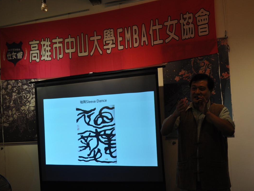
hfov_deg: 38.9
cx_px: 123
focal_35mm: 49
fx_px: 360
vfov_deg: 29.7
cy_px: 95
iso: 500
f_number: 4.5
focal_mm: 30
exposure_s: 1/60
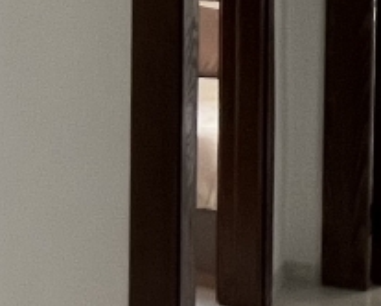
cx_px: -532
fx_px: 1106
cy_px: -46
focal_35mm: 98
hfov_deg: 13.9
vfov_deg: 15.2
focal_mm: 1.57
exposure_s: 1/99
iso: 250
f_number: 1.8
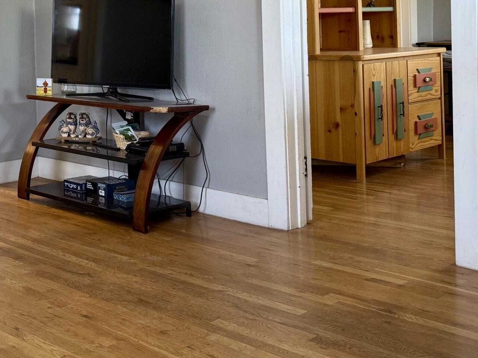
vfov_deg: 25.1
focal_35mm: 56
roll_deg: +1.2
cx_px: 44
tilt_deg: +0.0
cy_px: 20
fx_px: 773
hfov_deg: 32.6
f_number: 1.78
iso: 125
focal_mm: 6.76
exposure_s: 1/60
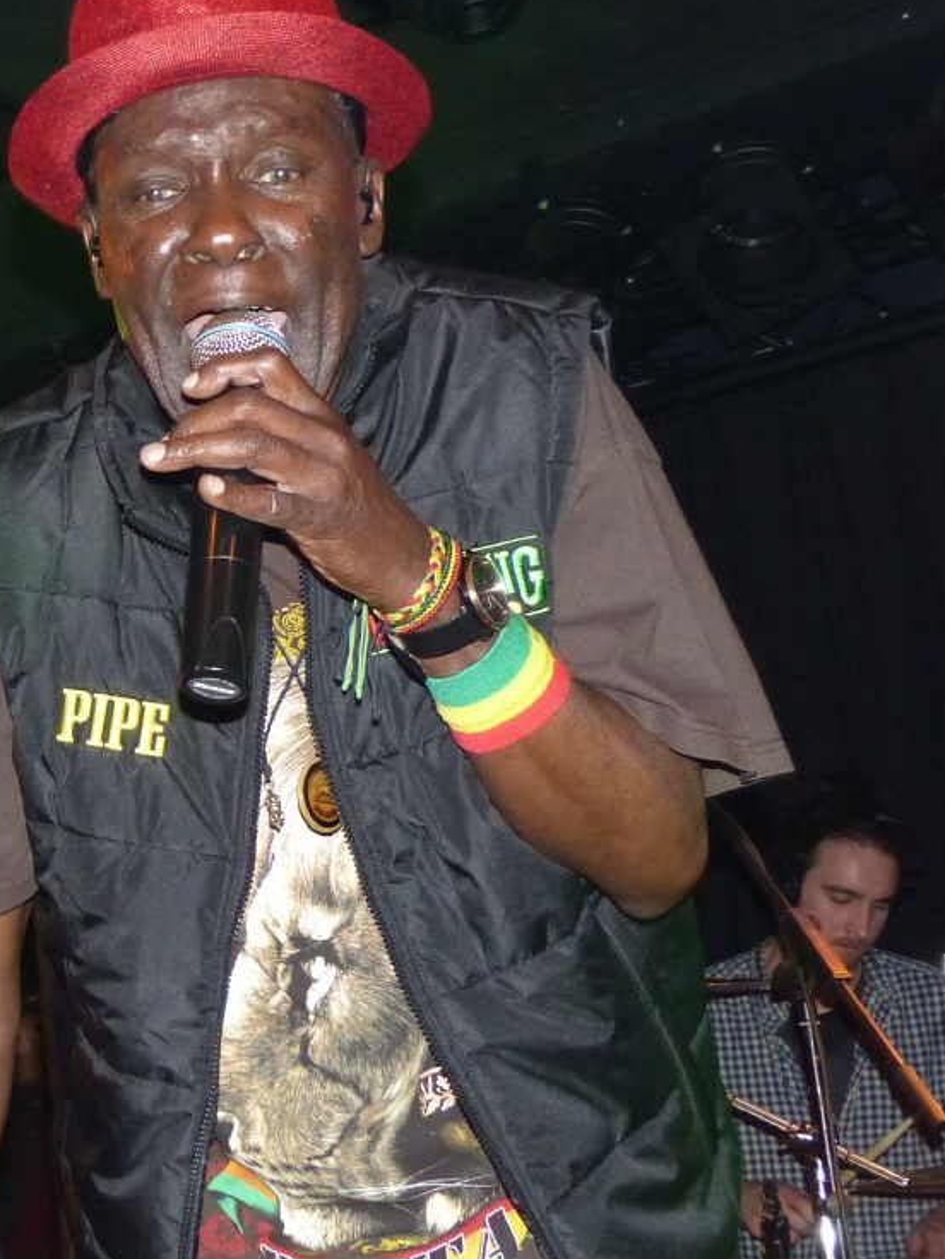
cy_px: 641
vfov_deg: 38.9
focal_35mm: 49
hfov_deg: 29.5
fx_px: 1782
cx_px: 326
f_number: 2.8
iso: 400
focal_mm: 6.4
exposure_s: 1/60
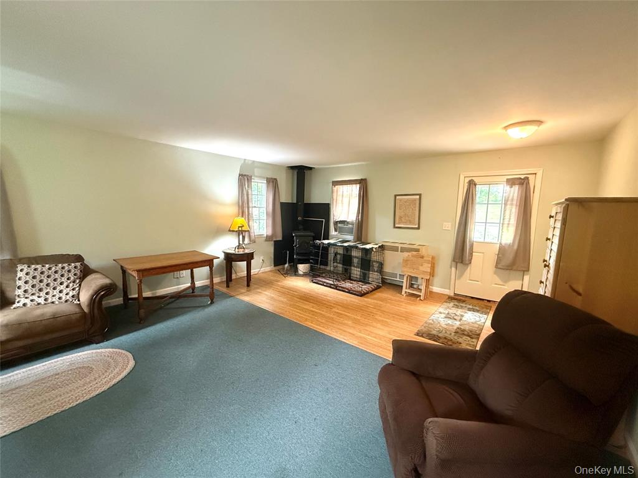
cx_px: 319
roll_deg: -1.0
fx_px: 258
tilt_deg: -6.9
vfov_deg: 85.7
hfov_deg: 102.1
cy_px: 239
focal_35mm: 14
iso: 800
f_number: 2.2
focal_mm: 2.22
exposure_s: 1/60
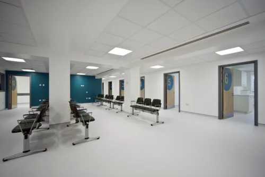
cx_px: 132
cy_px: 88
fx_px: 110
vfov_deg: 77.3
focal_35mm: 15
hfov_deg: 100.4
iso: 200
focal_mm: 15
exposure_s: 1/15
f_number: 8
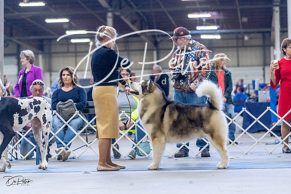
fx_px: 1051
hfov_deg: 15.8
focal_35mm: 130
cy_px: 97
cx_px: 146
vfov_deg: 10.6
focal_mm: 130
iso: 6400
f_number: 4
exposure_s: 1/320
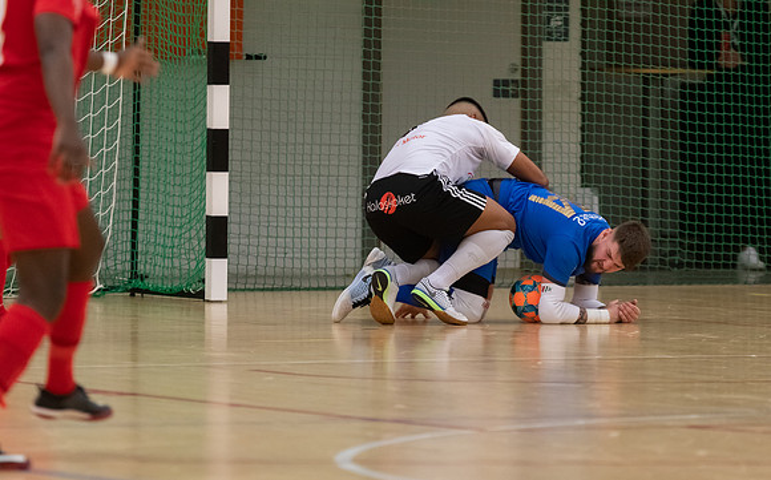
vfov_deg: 3.7
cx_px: 516
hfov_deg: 5.9
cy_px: 344
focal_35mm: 358
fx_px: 7519
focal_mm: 175
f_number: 3.2
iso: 800
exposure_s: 1/800
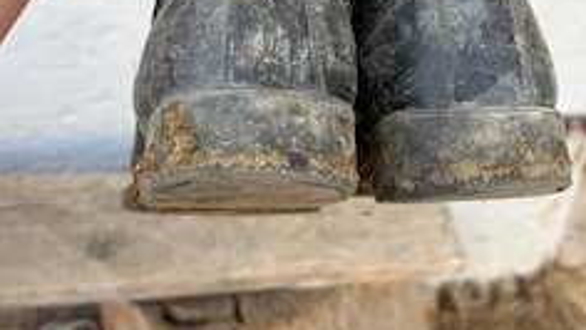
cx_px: 330
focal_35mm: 48
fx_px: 746
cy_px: 65
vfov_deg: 24.5
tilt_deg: -35.2
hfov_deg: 42.8
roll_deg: -3.7
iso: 40
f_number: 1.6
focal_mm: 5.96
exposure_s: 1/279
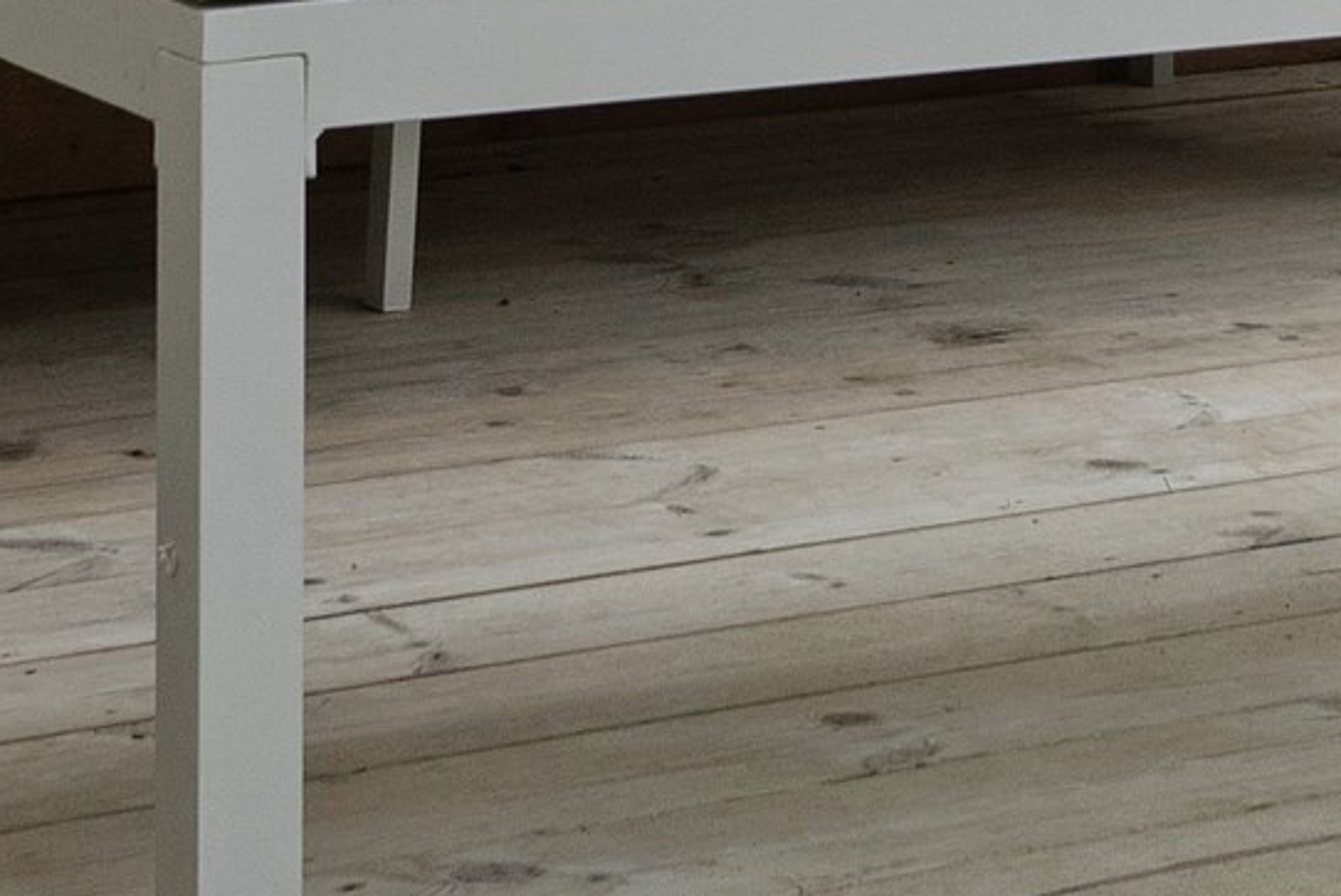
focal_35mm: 131
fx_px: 4884
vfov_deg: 9.8
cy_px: -884
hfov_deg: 15.6
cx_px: 930
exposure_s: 1/350
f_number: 8
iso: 400
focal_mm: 22
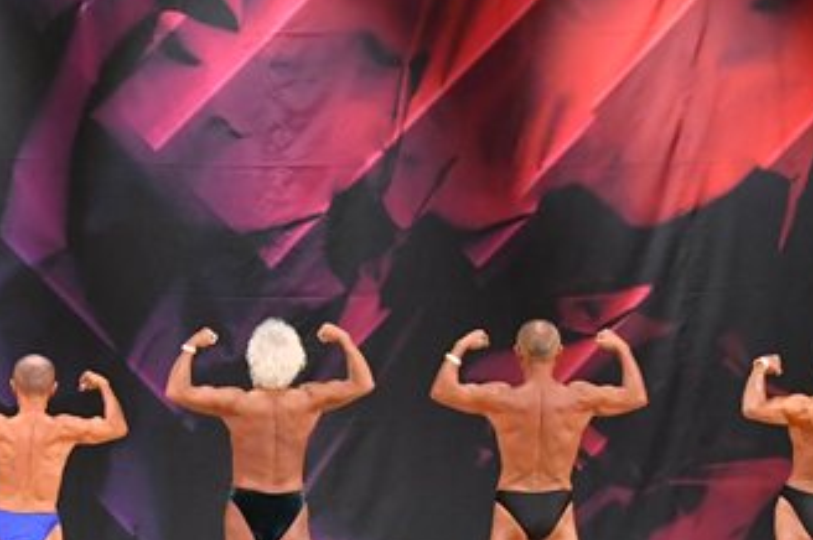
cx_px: 222
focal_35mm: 241
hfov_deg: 8.5
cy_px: 401
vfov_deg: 5.7
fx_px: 5437
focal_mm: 68
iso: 6400
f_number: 5.6
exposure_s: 1/400
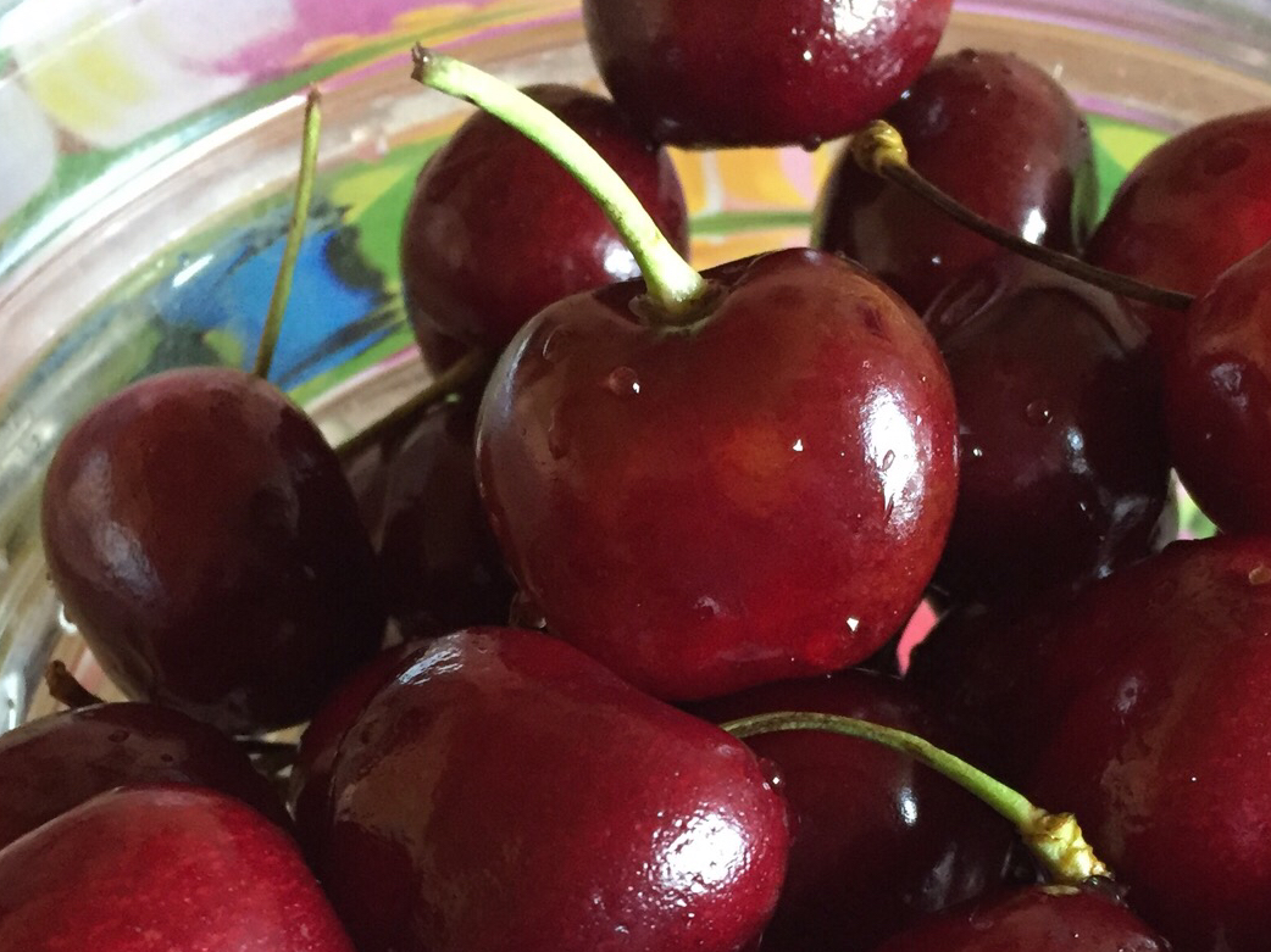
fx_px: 2092
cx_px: 716
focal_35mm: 57
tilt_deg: -54.7
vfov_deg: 25.0
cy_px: 822
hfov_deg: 33.7
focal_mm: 4.15
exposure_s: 1/20
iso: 250
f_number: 2.2
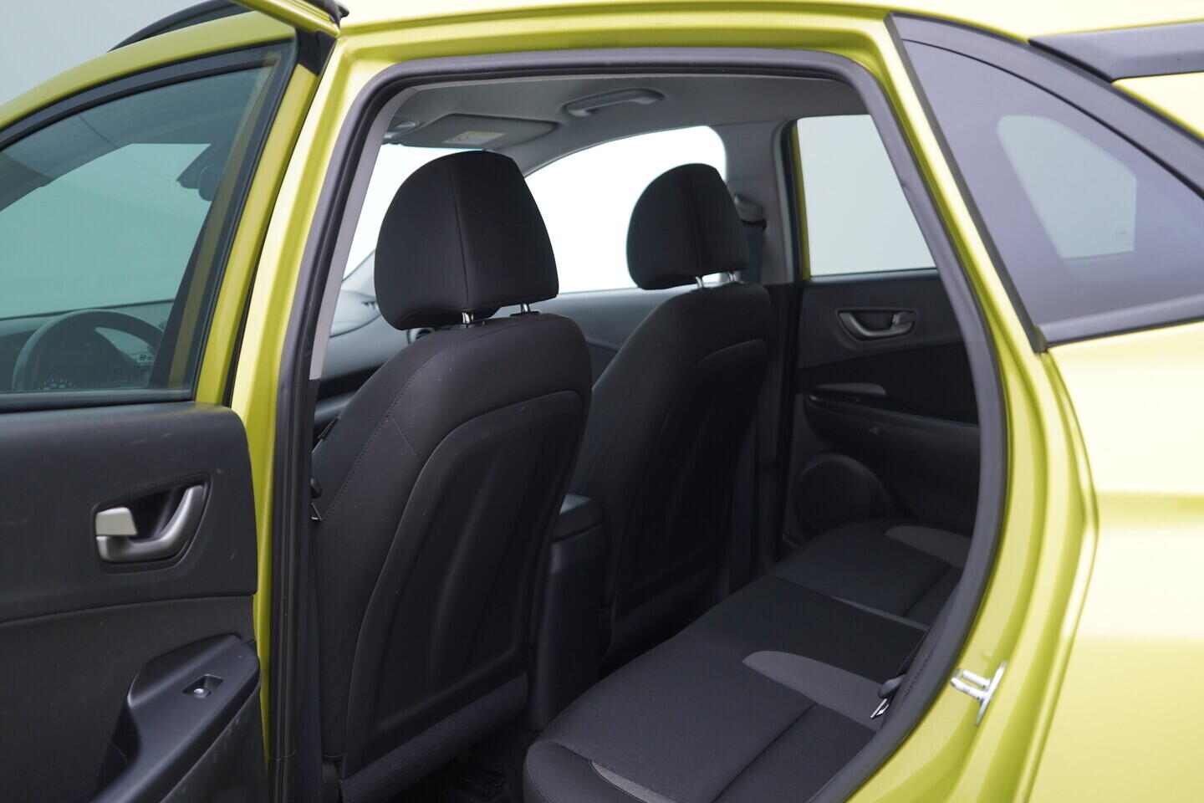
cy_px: 402
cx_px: 602
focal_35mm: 36
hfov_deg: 53.1
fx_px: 1204
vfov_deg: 36.9
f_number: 2.8
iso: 125
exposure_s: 1/40
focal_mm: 24
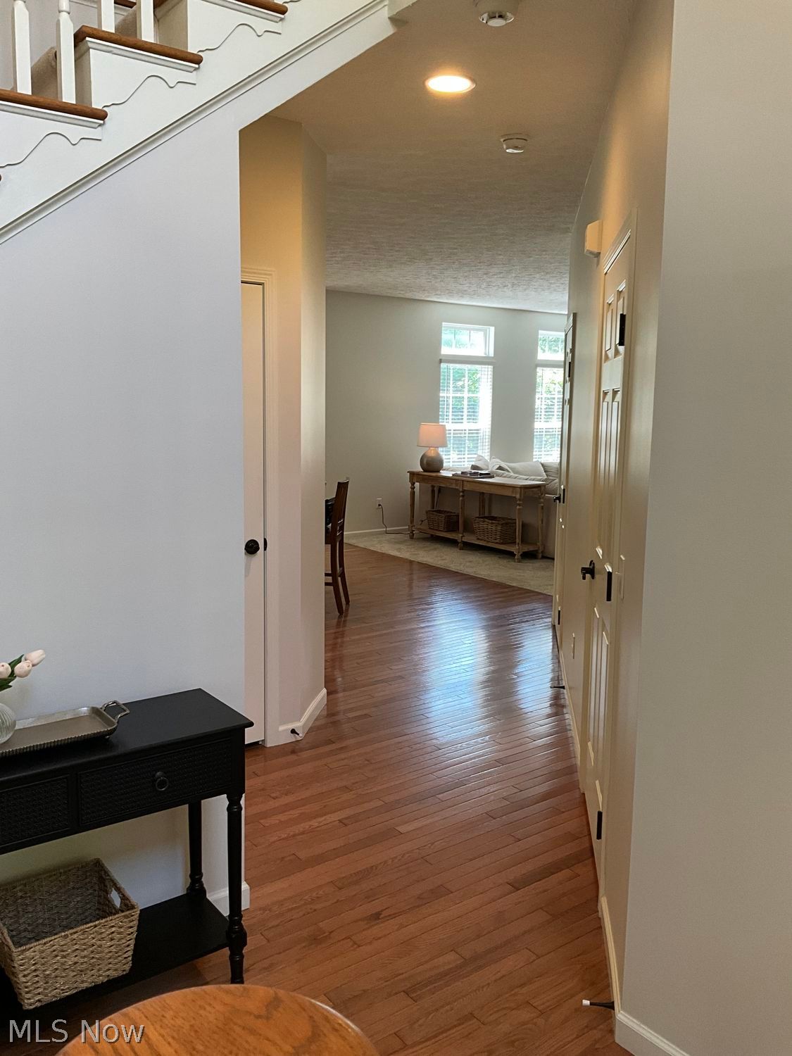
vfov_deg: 61.7
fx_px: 885
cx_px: 396
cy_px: 528
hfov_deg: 48.2
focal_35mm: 29
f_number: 1.8
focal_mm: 3
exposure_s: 1/60
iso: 64
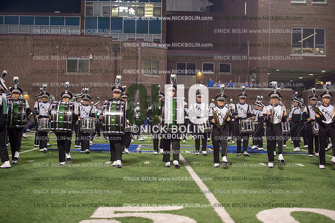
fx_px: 651
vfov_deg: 19.4
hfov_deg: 28.9
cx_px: 168
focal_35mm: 70
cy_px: 112
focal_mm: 70
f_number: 2.8
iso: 4000
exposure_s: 1/320
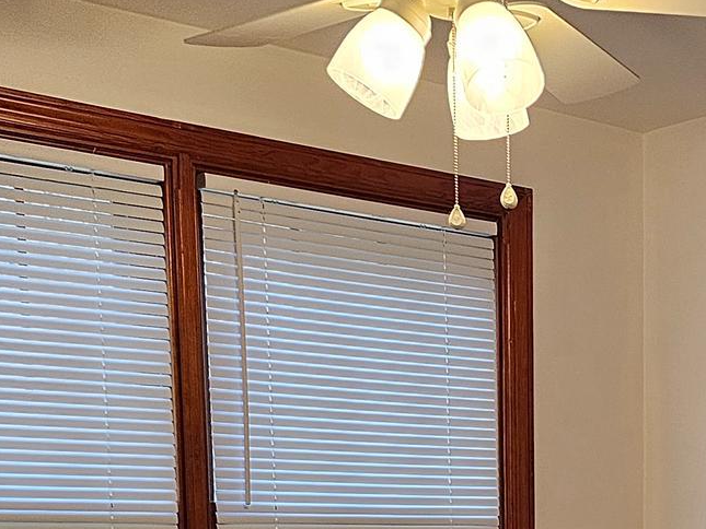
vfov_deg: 18.4
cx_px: 750
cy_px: 730
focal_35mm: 73
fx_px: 1489
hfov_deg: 25.0
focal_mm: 6.3
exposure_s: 1/120
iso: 400
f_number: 1.7
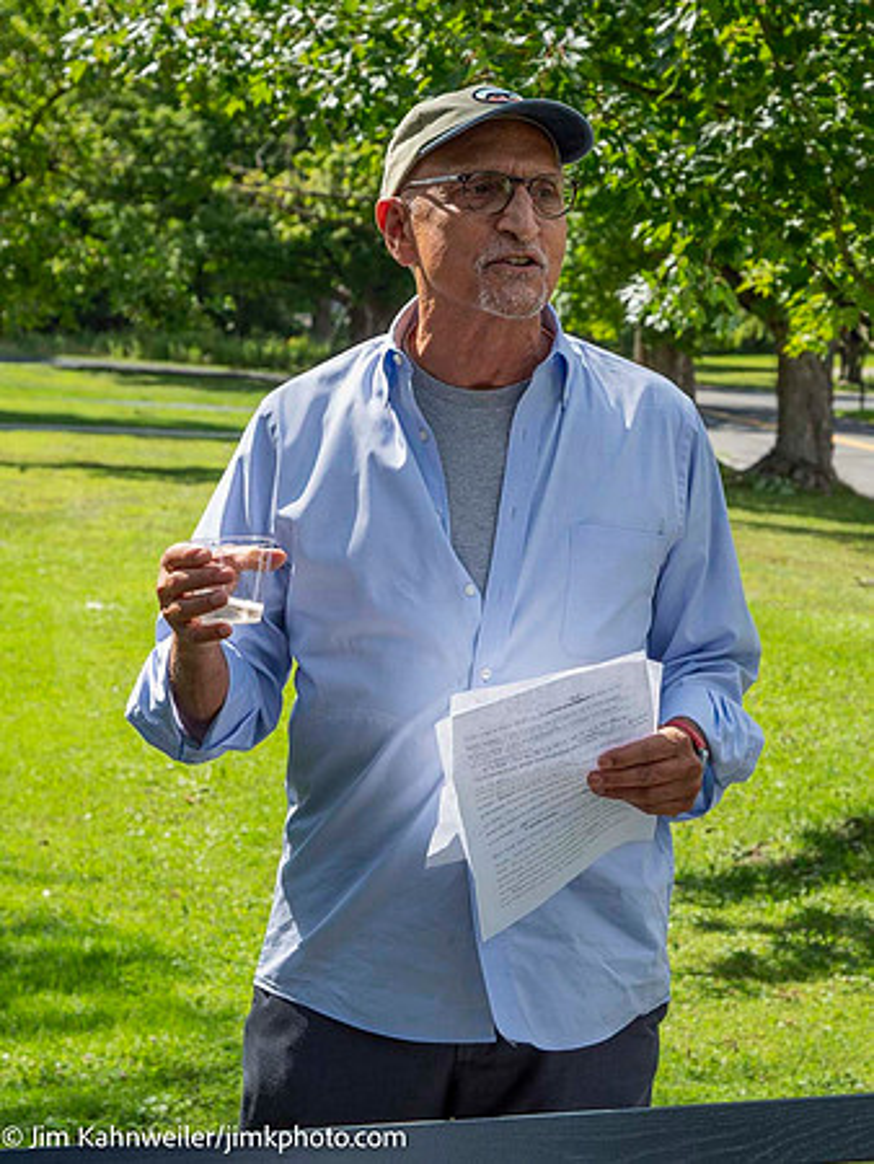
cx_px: 437
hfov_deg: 16.1
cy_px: 582
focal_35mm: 92
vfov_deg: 21.3
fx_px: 3094
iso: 400
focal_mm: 46
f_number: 6.3
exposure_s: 1/640
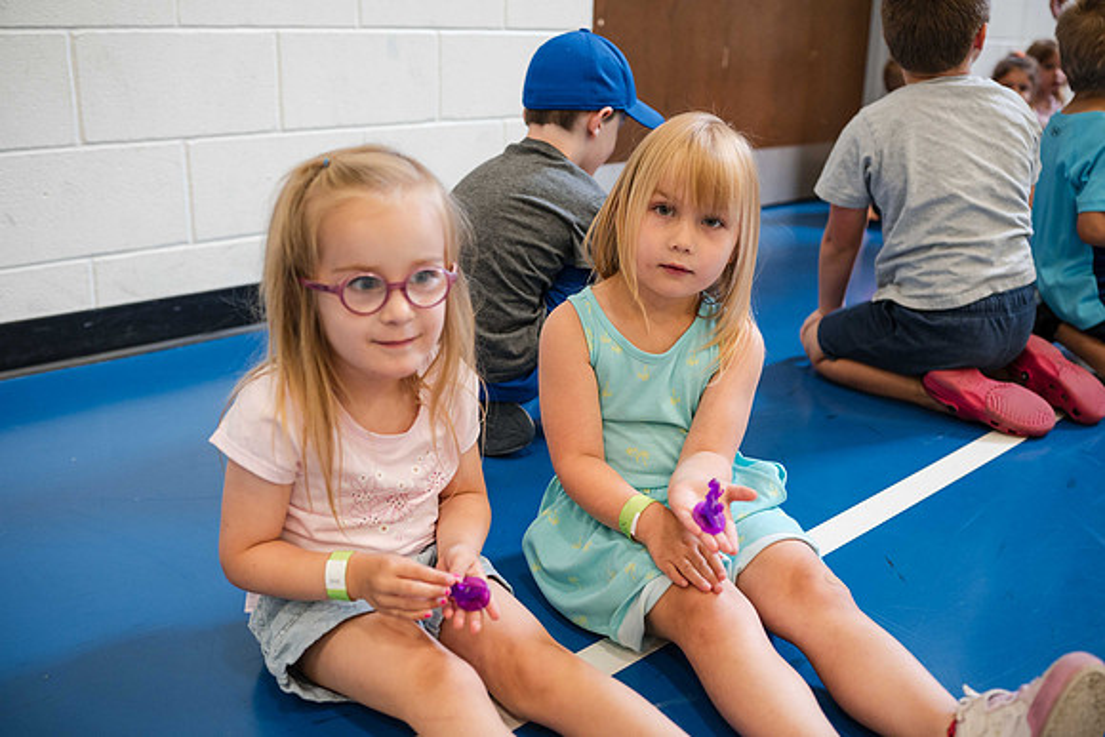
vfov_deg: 36.2
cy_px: 360
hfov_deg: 52.2
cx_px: 535
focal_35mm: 37
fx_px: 1128
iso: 1800
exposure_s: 1/125
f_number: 2.8
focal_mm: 35
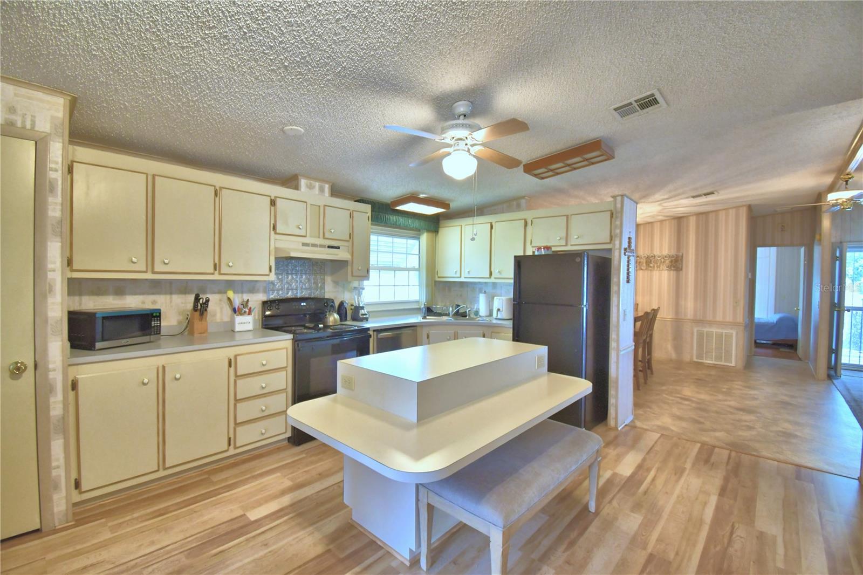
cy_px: 288
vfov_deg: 77.3
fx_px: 359
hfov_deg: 100.4
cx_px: 432
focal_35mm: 15
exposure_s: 1/30
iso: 640
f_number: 4.5
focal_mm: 10
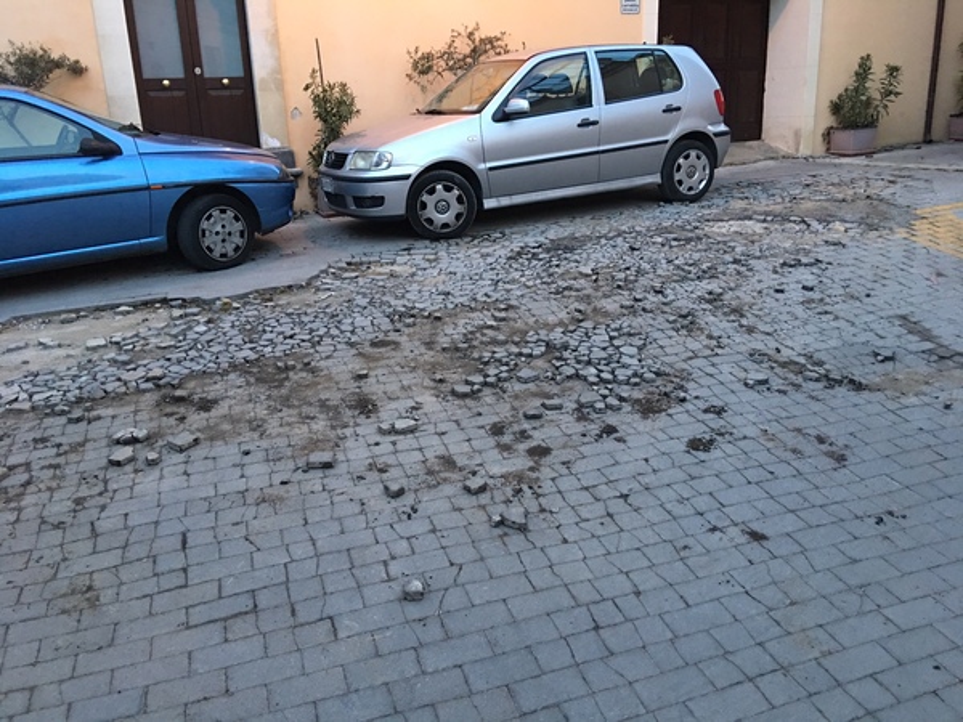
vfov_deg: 48.2
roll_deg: +1.2
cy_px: 361
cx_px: 482
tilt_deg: -15.3
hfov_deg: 61.7
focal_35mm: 29
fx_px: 807
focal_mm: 4.15
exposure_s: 1/17
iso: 125
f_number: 2.2
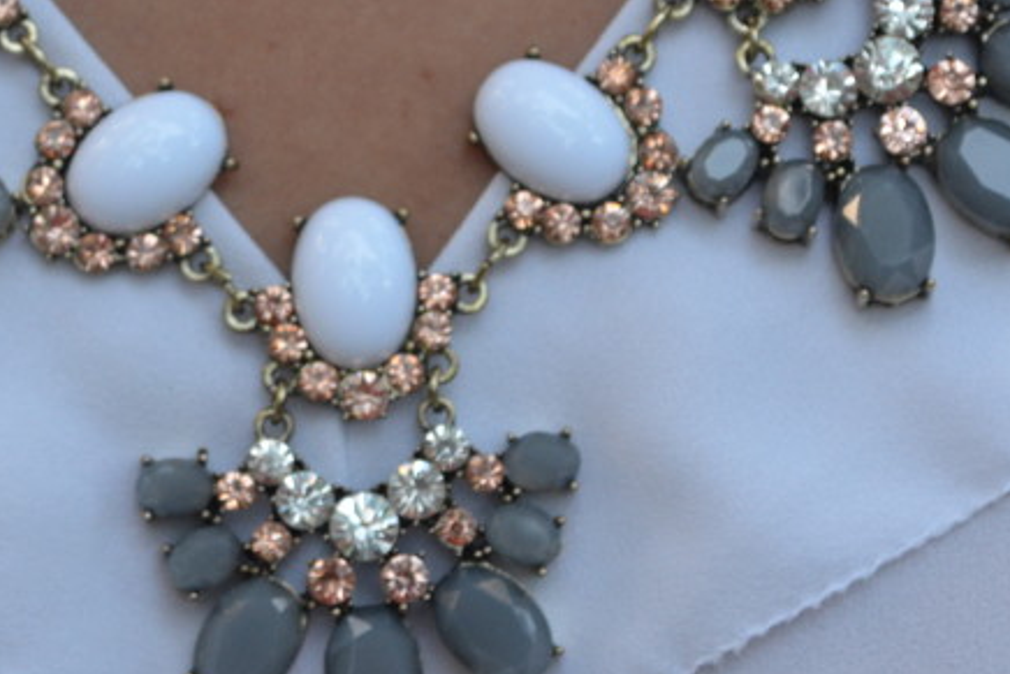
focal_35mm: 158
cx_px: 324
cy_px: 42
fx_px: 4439
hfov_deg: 13.0
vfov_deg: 8.6
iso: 800
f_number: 5.3
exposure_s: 1/50
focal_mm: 45
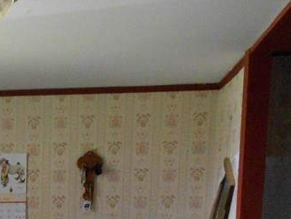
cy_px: 323
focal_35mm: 80
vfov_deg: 16.8
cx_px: -46
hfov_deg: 22.7
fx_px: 673
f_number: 3.2
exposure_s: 1/15
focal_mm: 4.6
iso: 560
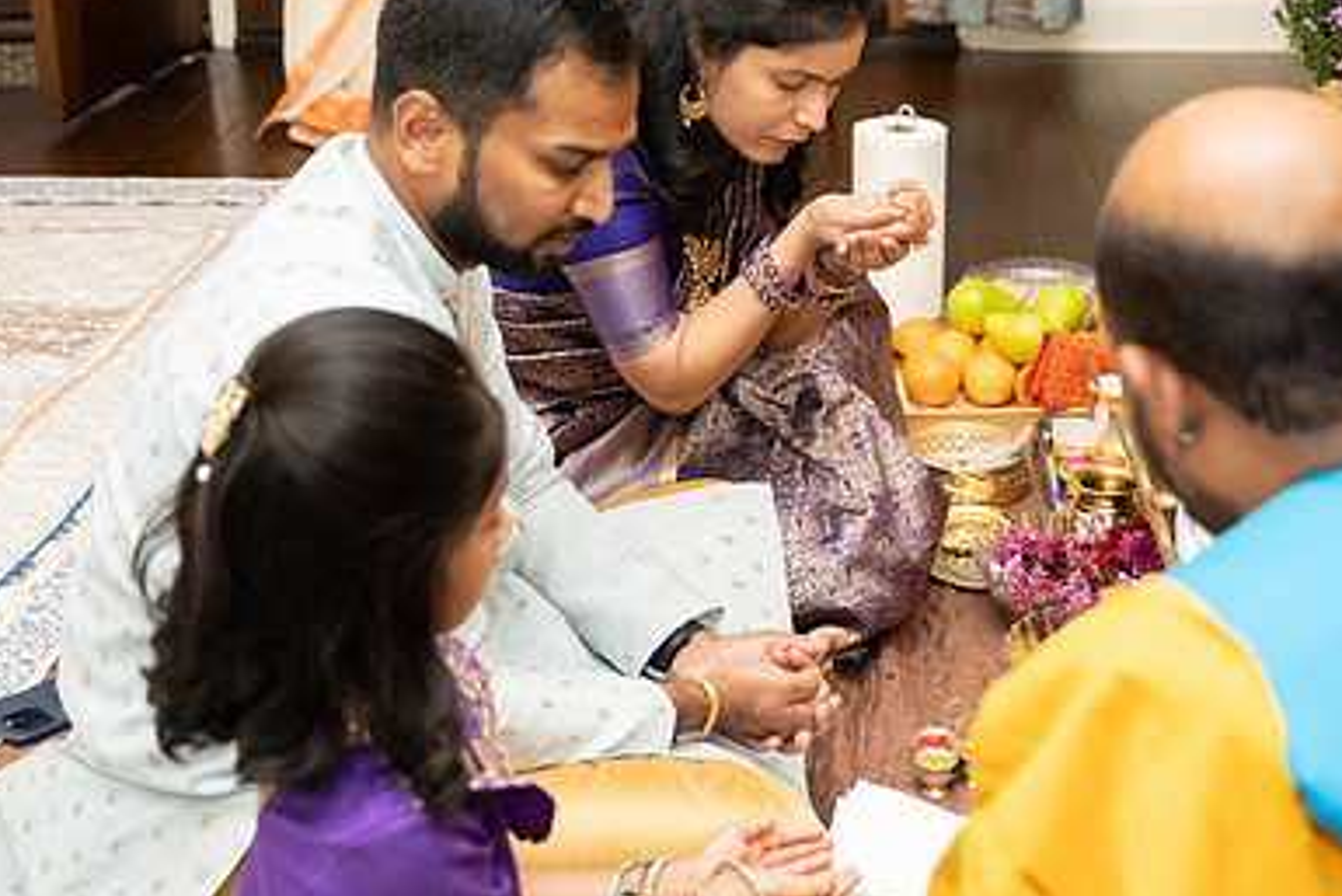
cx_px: 785
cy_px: 352
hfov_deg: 32.8
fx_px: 2275
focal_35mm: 61
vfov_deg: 22.2
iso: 1000
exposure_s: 1/160
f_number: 3.2
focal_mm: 38
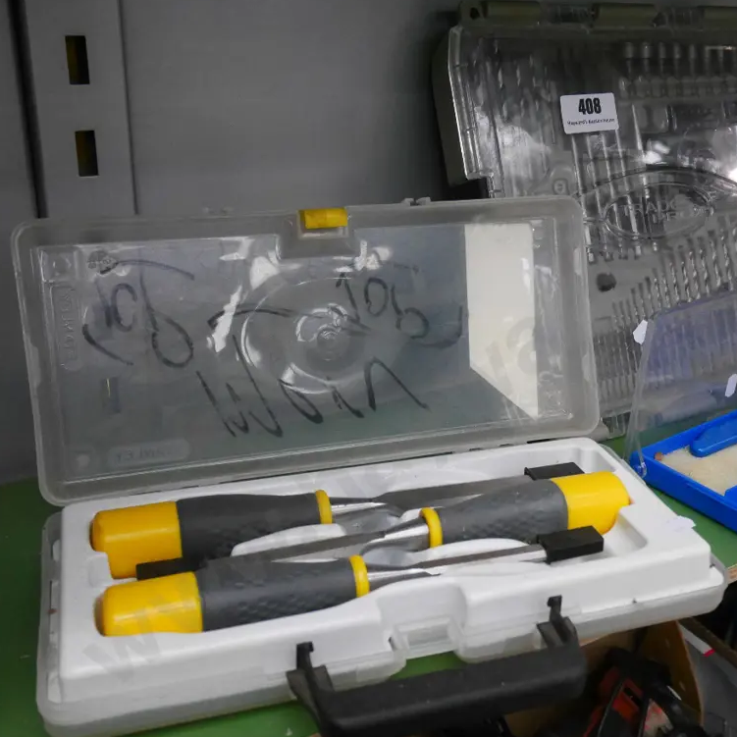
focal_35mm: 41
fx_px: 988
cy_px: 370
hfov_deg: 40.4
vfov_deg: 40.9
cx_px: 497
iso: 3200
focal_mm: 17
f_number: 4
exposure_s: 1/60
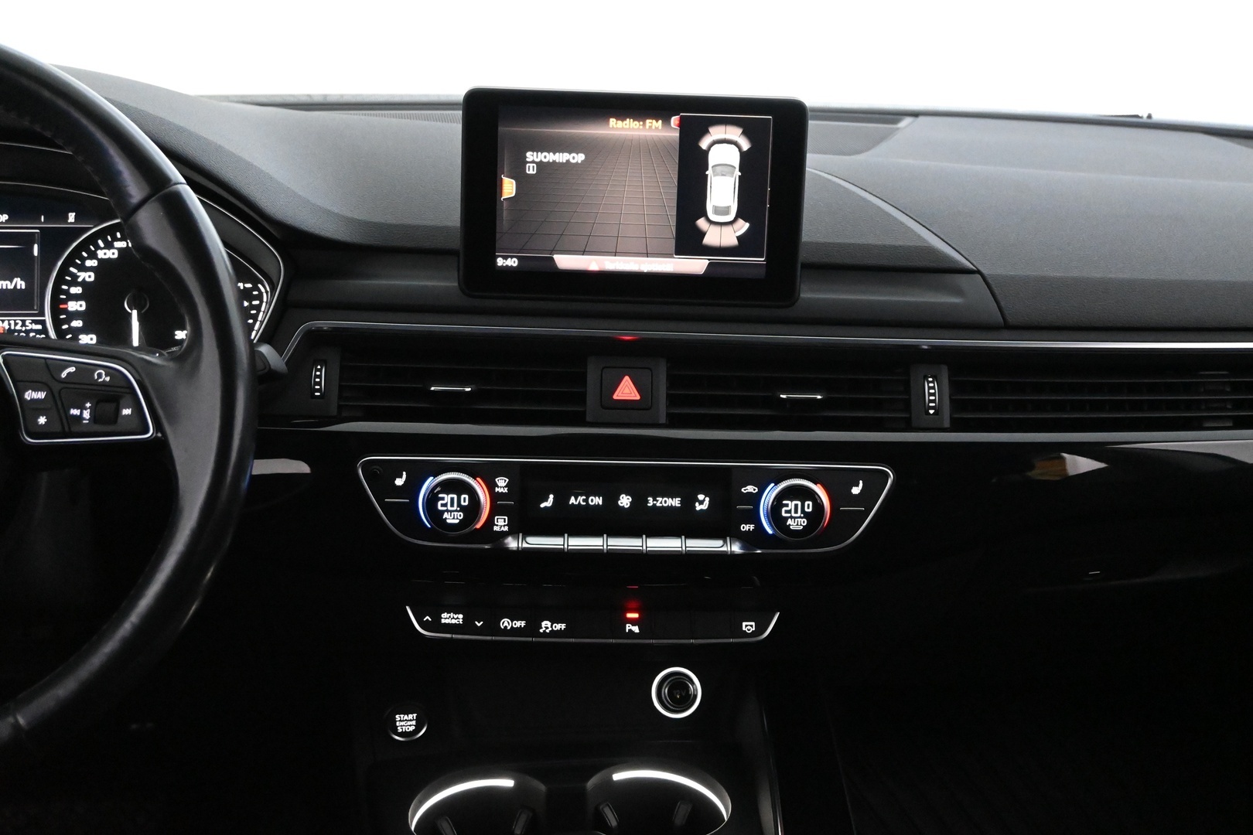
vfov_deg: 27.7
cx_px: 626
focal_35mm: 49
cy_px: 418
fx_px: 1697
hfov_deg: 40.5
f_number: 5
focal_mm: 32.5
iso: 9000
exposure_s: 1/50
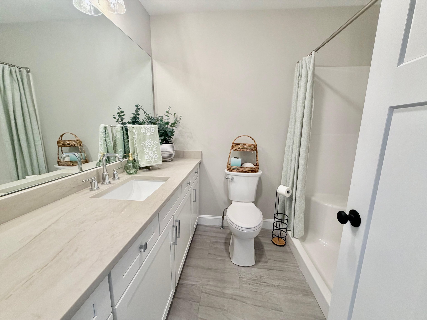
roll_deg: -1.1
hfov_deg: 102.1
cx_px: 214
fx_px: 173
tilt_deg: -11.5
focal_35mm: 14
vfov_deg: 85.7
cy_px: 160
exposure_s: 1/120
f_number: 2.2
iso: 200
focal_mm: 2.22
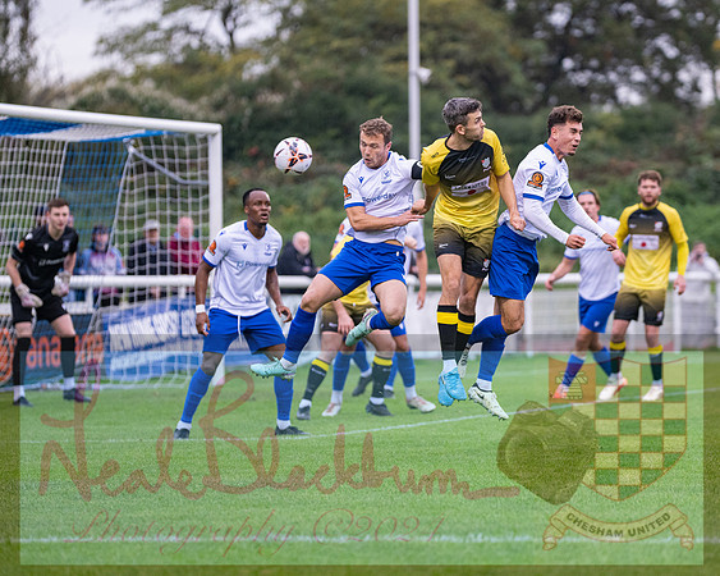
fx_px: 4540
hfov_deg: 9.1
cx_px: 443
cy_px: 273
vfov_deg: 7.3
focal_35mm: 213
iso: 1600
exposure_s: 1/1600
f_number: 2.8
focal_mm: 180
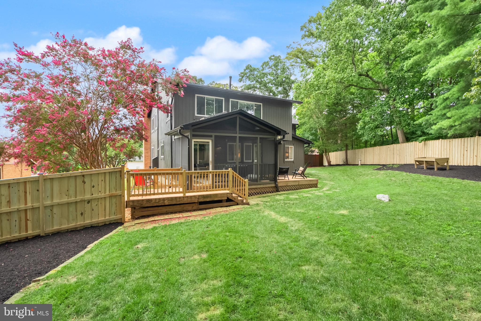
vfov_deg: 73.8
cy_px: 160
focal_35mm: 16
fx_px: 214
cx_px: 240
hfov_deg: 96.7
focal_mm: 16
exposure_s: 1/80
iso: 800
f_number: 8
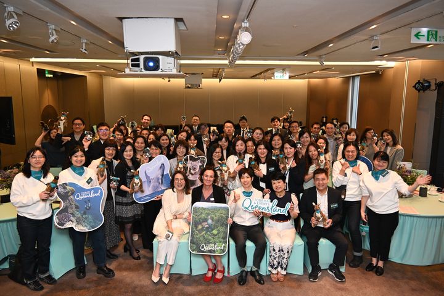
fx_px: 333
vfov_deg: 47.9
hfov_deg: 67.4
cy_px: 148
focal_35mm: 27
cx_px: 222
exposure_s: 1/60
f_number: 4.5
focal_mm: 18
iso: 1600
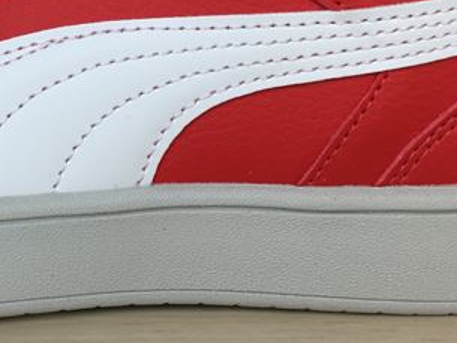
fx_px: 1004
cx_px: 48
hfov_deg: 24.9
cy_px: 55
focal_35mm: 76
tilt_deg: -10.7
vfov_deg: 19.2
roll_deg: +0.1
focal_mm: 4.15
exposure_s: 1/120
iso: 32
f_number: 2.2
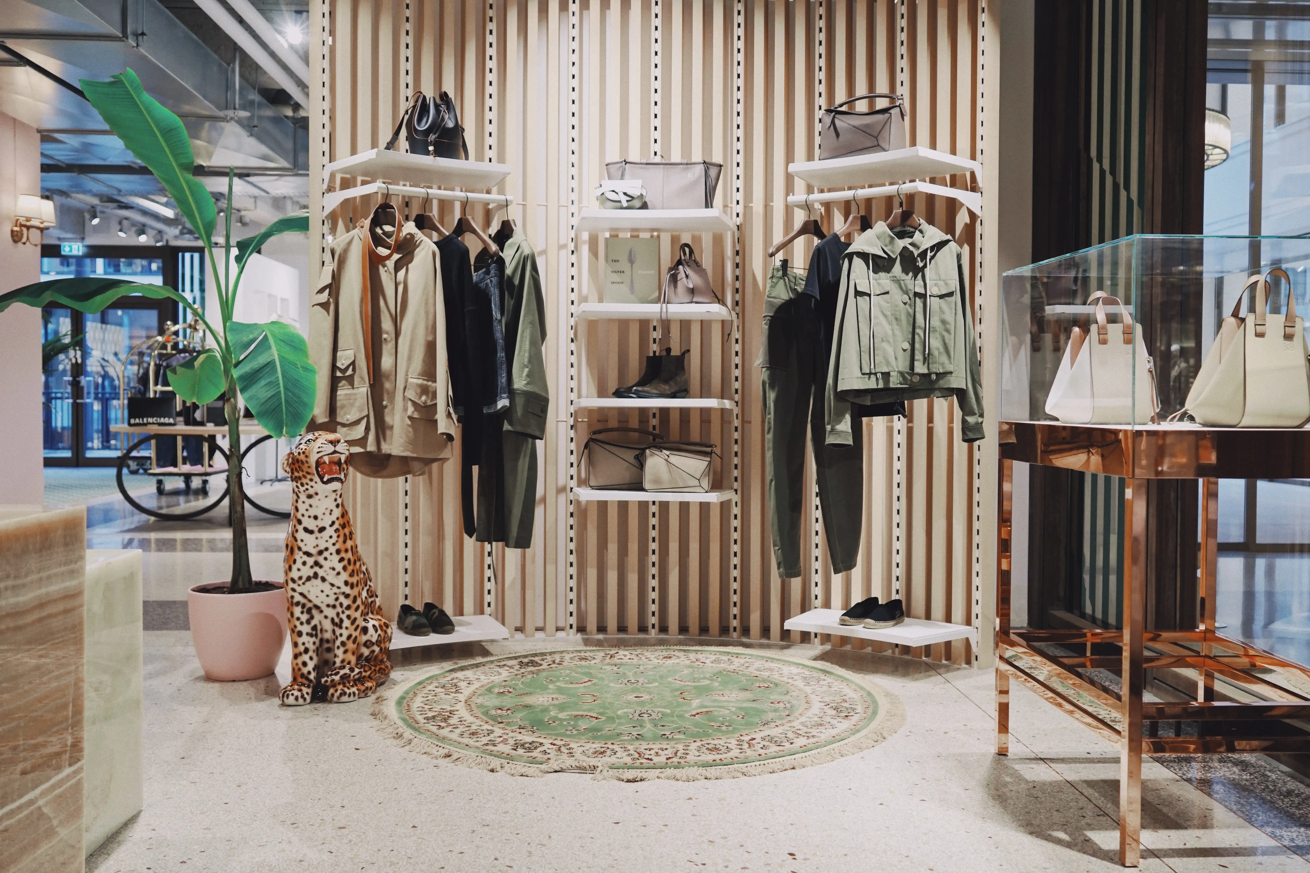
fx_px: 1164
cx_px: 655
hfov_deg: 58.7
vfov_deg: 41.1
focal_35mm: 32
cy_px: 436
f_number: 4
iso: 640
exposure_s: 1/160
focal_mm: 32
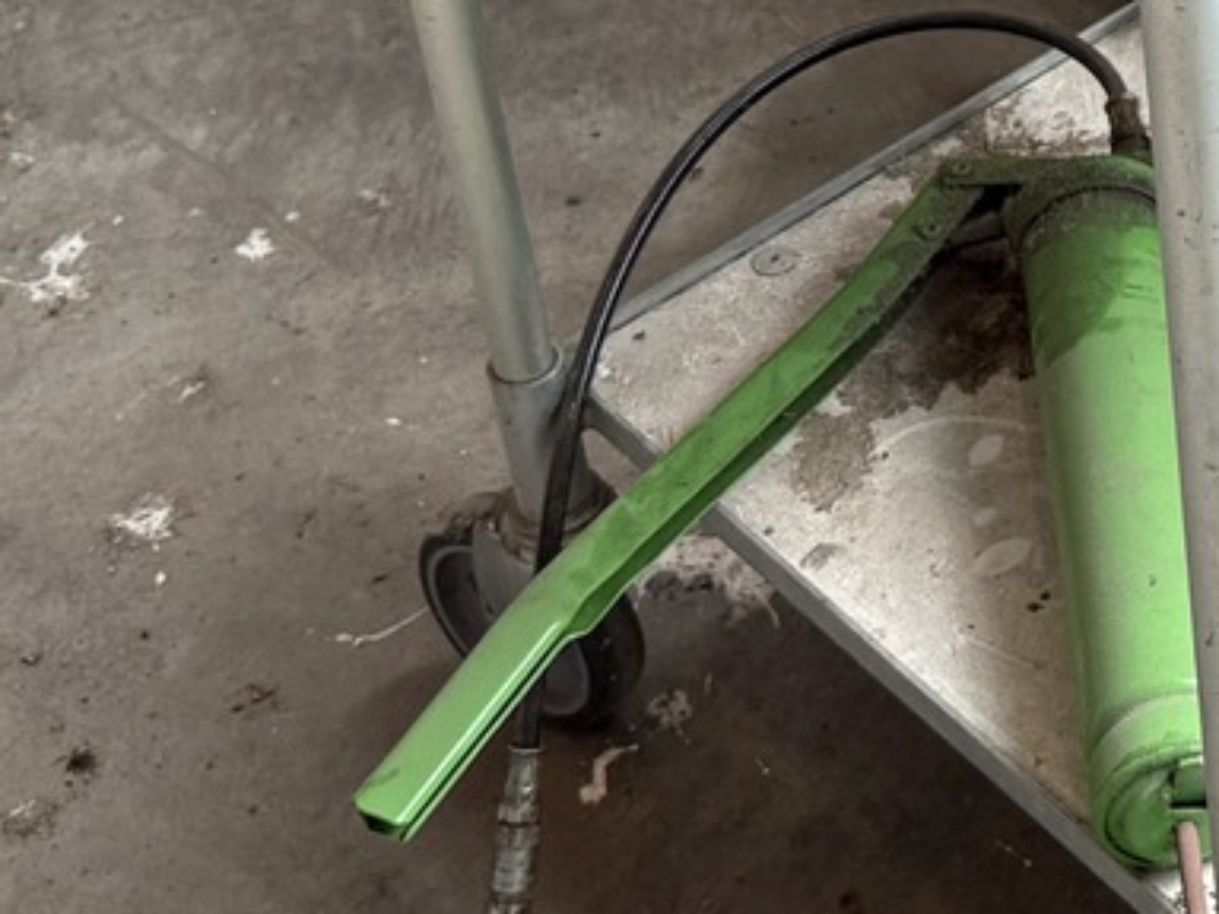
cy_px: -317
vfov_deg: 14.1
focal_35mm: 100
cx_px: 1616
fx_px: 3521
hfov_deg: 18.2
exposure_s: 1/332
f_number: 1.78
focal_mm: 6.76
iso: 80
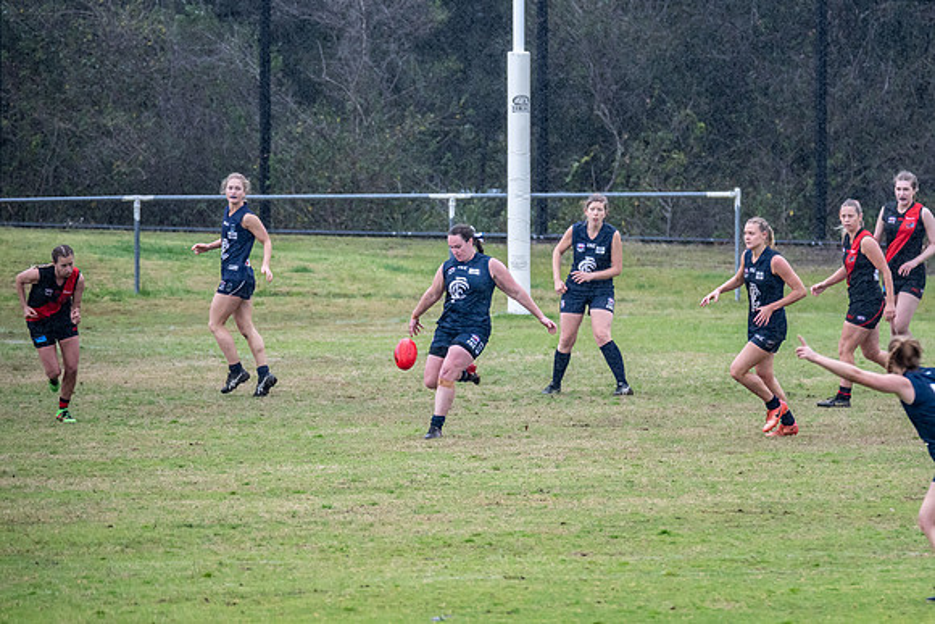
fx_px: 16049
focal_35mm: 618
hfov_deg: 3.3
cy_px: 312
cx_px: 463
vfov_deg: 2.2
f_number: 7.1
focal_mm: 400
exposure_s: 1/1600
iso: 1250
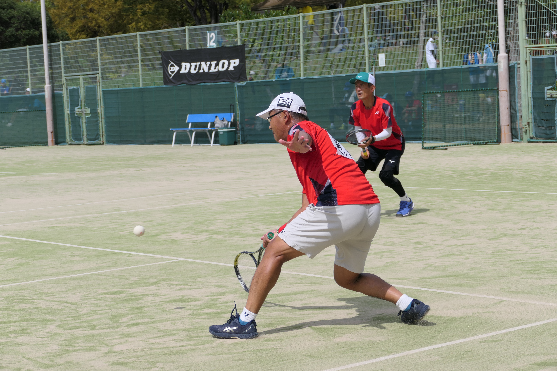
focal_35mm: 91
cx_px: 278
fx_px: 1408
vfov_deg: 15.0
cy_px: 186
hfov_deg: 22.4
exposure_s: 1/3200
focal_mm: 33.08
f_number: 4
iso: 125
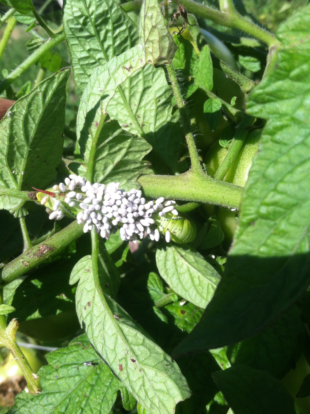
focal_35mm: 35
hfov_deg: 40.6
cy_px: 207
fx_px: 419
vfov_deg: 52.7
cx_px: 155
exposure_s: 1/833
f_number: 2.8
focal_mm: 3.85
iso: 80
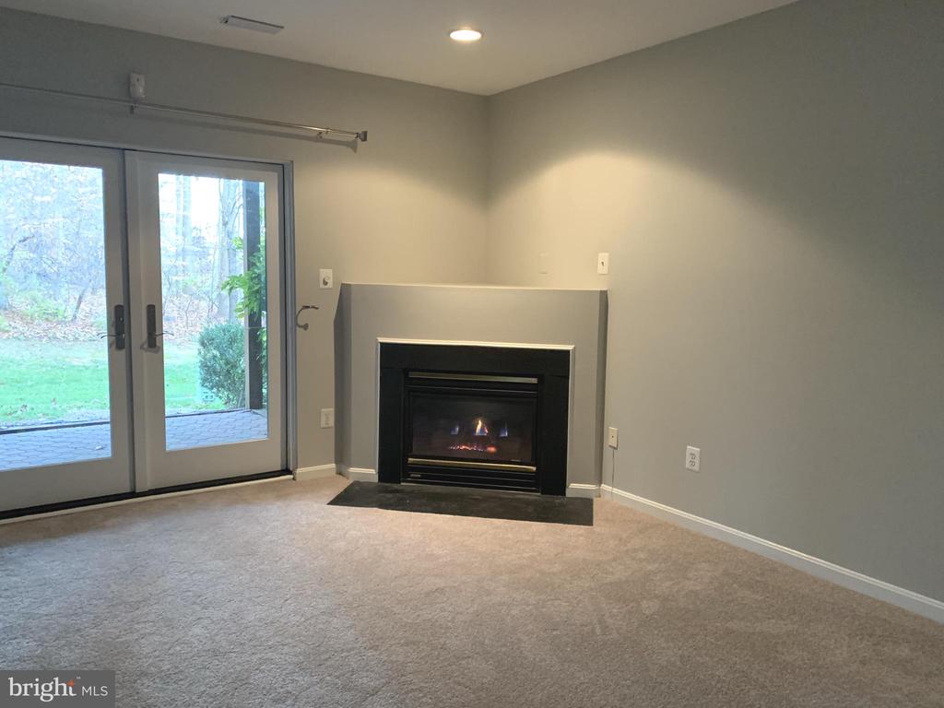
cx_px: 472
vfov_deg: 53.1
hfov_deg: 67.3
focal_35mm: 26
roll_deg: -1.1
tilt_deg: -6.6
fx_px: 709
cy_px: 354
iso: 400
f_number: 1.8
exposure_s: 1/30
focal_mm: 4.25
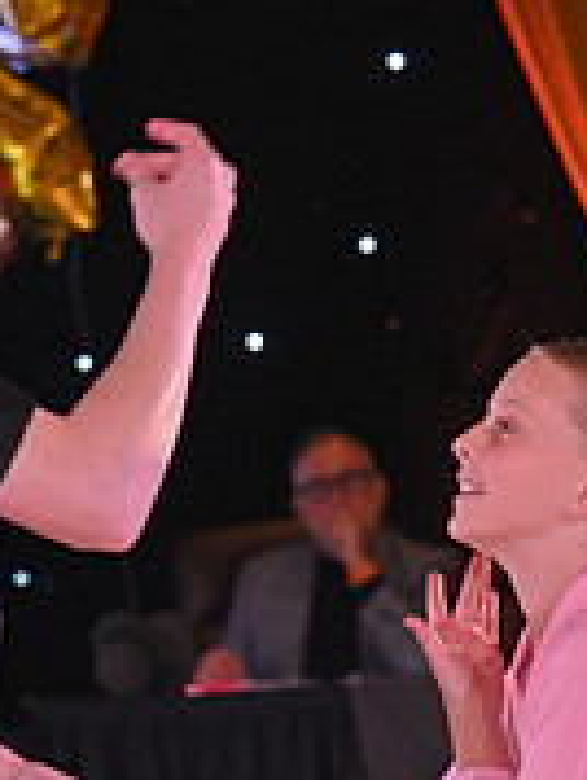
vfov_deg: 6.4
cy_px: 1074
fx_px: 6925
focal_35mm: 307
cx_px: 269
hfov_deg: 4.9
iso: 3200
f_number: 6.3
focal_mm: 98
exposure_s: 1/320
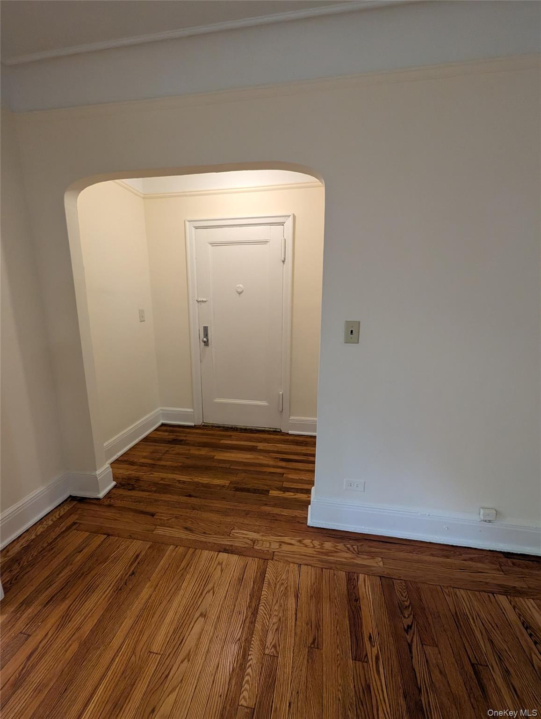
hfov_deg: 90.1
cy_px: 360
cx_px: 270
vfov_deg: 106.1
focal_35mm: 13
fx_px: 270
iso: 269
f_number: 2.2
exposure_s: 1/24
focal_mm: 1.95
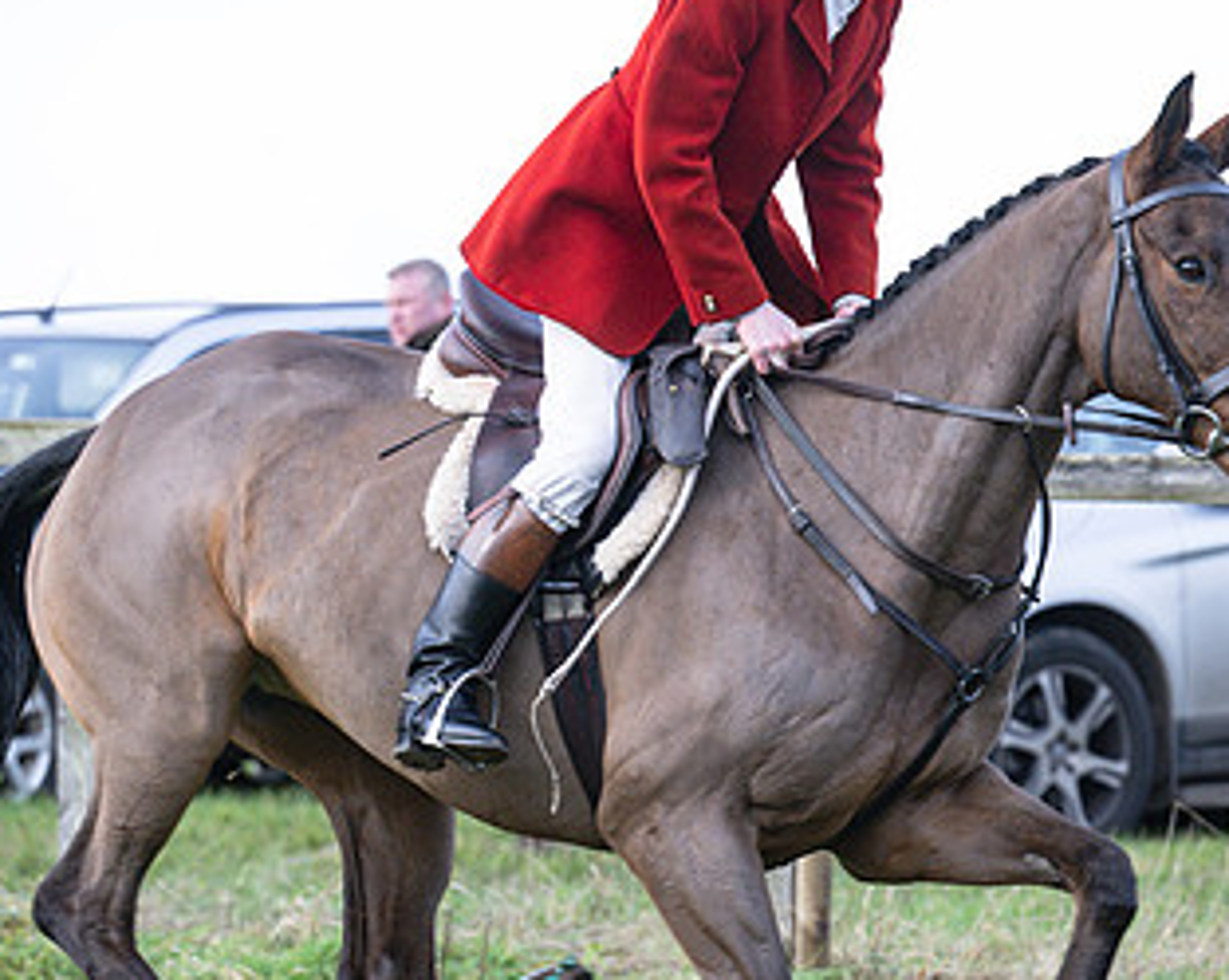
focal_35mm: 384
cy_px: 567
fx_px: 13954
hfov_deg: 5.0
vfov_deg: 4.0
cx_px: 1167
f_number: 4
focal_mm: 140
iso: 400
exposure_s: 1/800
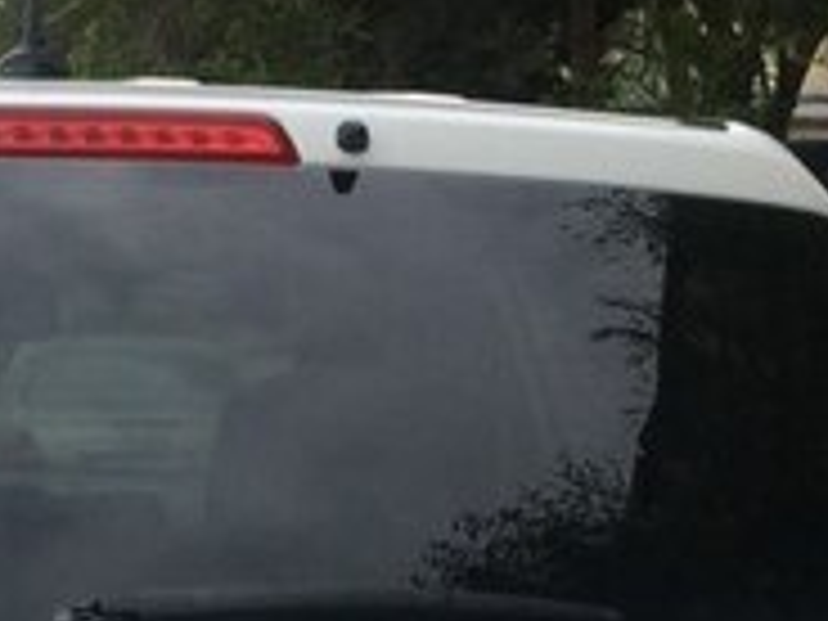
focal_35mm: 104
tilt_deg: -14.6
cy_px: 952
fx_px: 2488
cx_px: 94
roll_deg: -2.3
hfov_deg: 18.6
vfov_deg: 13.4
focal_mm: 4.15
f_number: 2.2
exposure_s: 1/1172
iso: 32
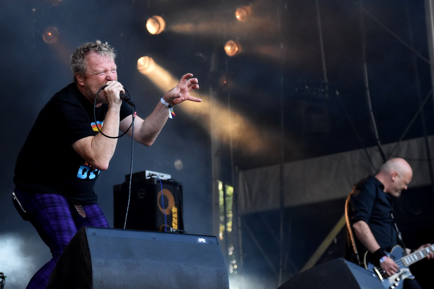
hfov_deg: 30.5
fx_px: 796
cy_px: 144
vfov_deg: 20.6
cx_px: 217
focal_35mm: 66
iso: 1600
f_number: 2.8
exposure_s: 1/2500
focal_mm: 44
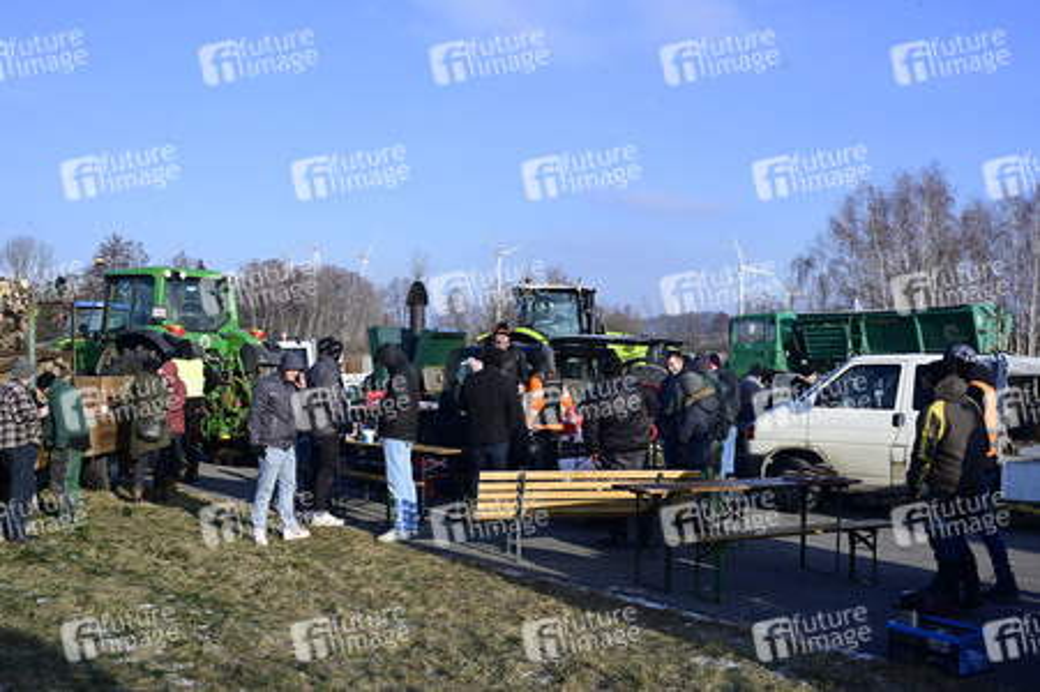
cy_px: 346
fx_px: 1126
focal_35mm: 39
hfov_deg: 49.6
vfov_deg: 34.2
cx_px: 520
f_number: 11
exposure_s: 1/160
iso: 160
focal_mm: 39
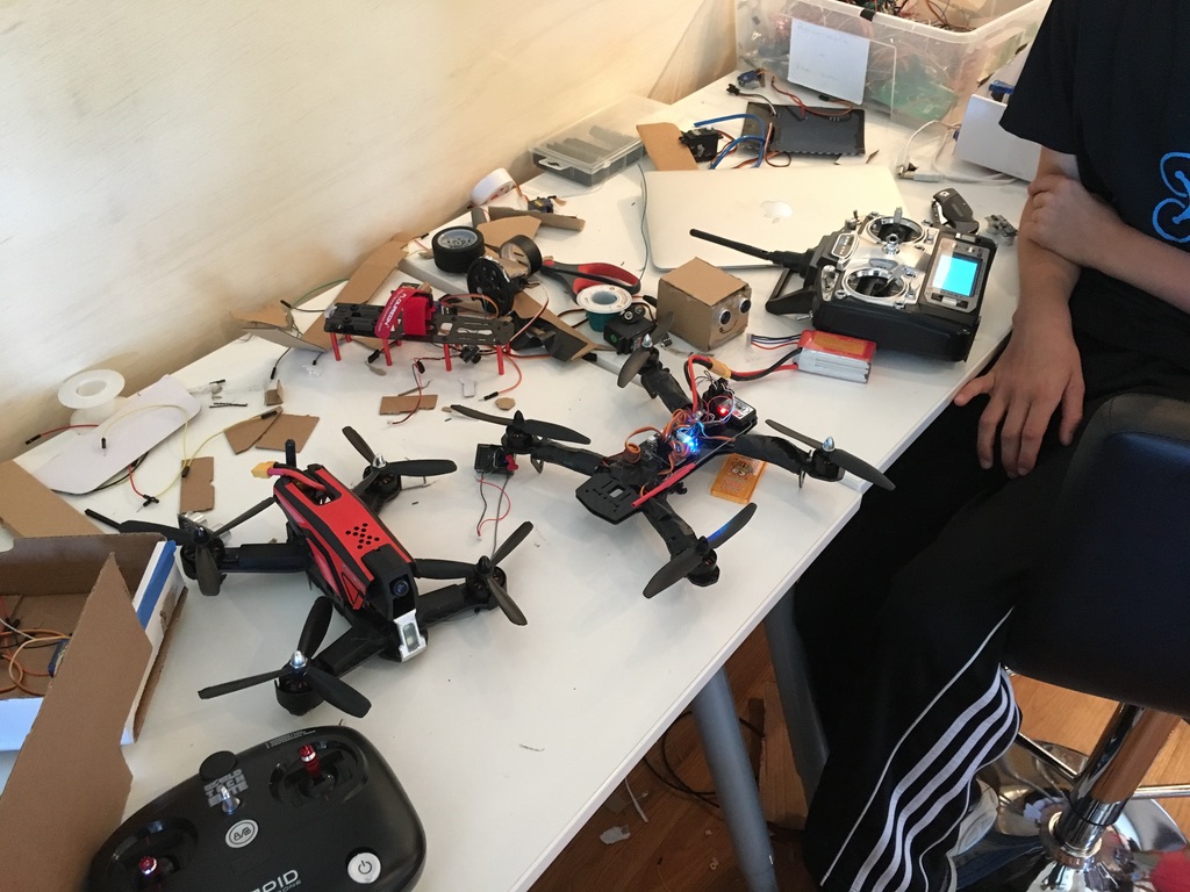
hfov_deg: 61.7
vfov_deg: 48.2
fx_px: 997
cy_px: 446
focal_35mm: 29
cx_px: 595
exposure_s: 1/15
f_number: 2.2
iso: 200
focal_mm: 4.15
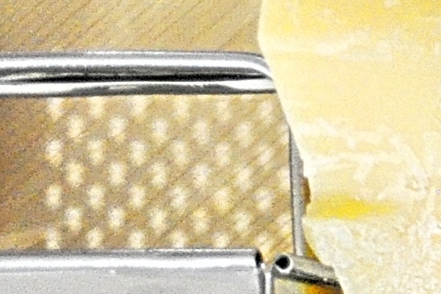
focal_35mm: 243
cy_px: 617
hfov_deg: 7.1
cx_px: 1543
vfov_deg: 5.5
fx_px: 2974
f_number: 3.8
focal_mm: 22
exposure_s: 1/13
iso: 1600
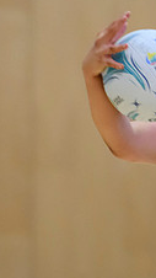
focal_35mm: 816
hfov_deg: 1.5
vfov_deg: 2.6
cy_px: 129
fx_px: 6005
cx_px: 196
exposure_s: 1/1000
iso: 4000
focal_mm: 200
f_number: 3.2
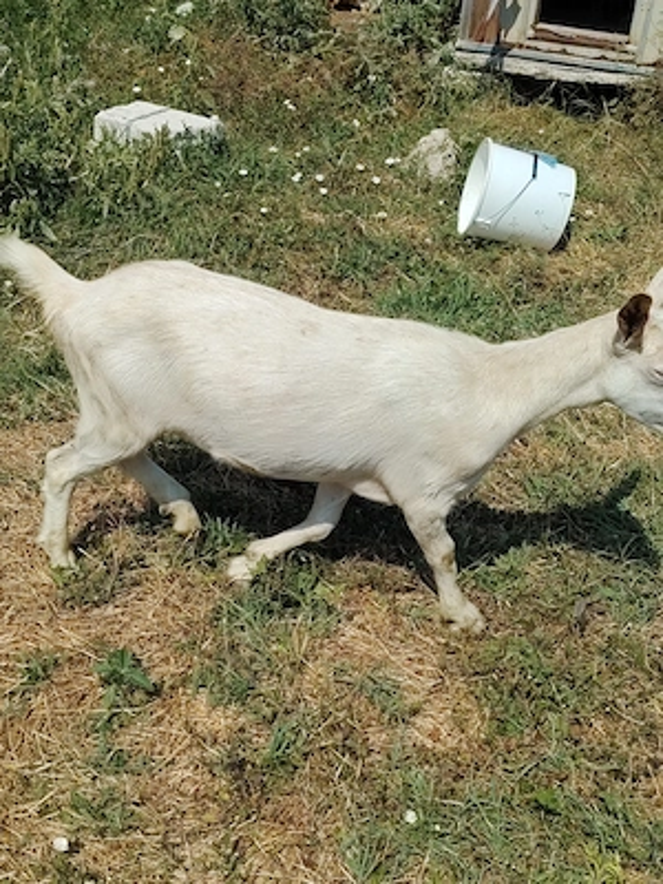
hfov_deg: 32.2
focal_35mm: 45
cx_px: 332
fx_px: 1149
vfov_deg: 42.1
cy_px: 442
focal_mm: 5.25
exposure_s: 1/2036
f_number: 1.75
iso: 119
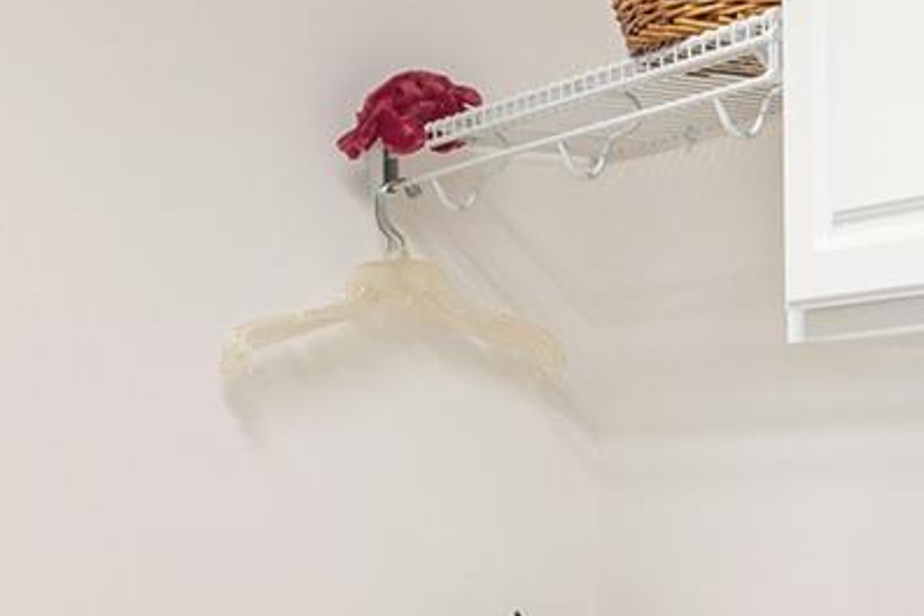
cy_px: 498
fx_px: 2258
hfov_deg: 22.9
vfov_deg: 15.4
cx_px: 700
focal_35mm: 88
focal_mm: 17
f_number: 7.1
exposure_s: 1/100
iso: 320
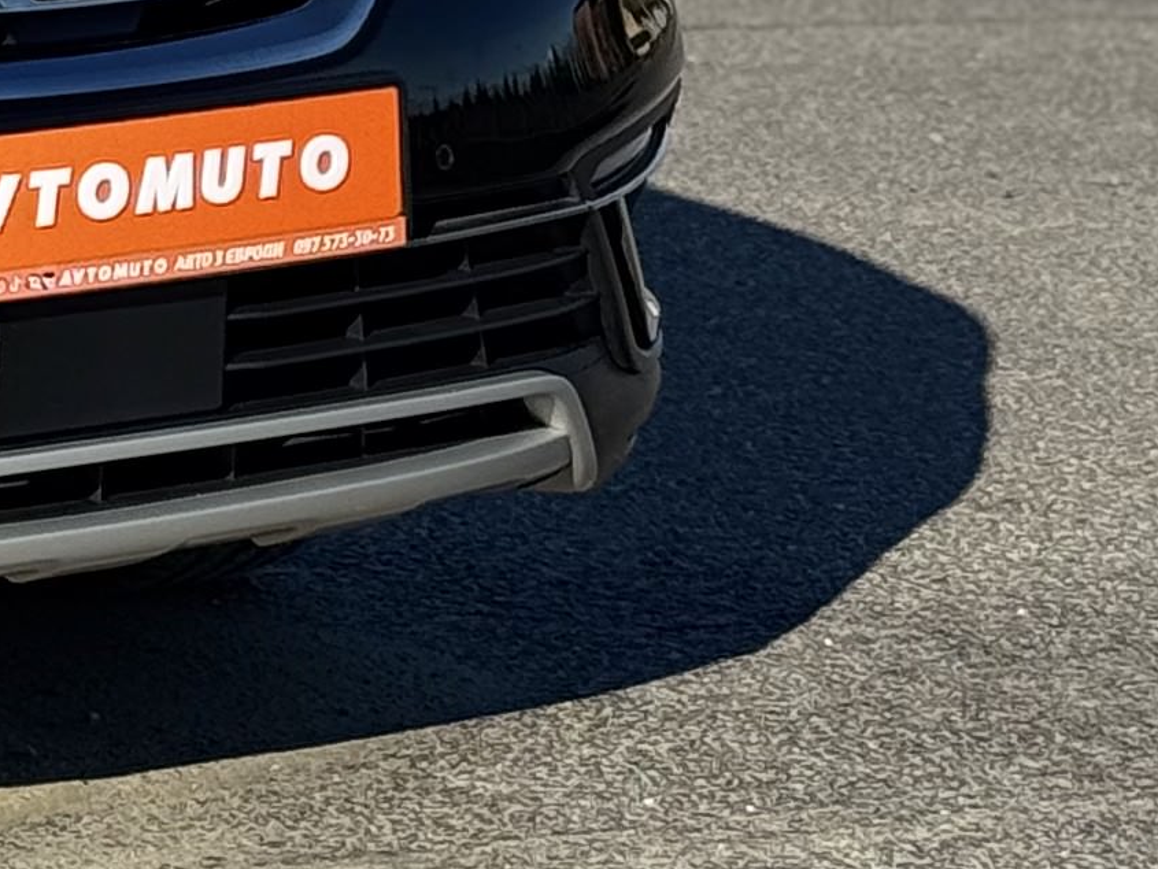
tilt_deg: -2.8
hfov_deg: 8.2
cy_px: -454
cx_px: -1110
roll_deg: +0.4
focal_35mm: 229
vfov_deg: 6.4
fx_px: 7662
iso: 64
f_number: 1.78
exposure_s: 1/4608
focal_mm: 6.76
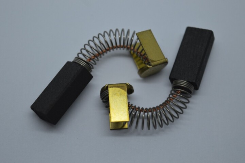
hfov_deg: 24.6
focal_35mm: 82
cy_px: 82
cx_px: 122
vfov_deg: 16.5
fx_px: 561
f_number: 5.6
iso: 280
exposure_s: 1/125
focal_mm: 55
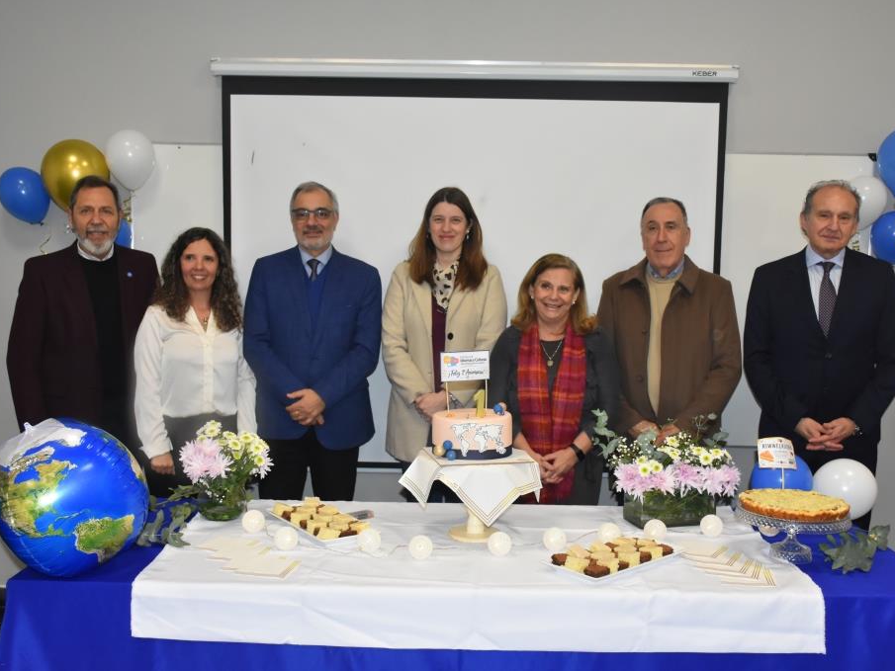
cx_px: 460
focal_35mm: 38
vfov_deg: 38.2
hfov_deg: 49.5
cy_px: 335
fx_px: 971
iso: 1600
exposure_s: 1/100
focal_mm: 23
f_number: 5.6
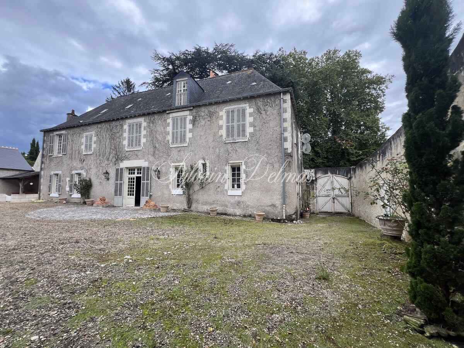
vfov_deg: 89.9
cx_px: 232
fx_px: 174
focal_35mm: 13
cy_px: 174
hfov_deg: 106.2
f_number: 1.8
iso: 32
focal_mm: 1.57
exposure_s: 1/268
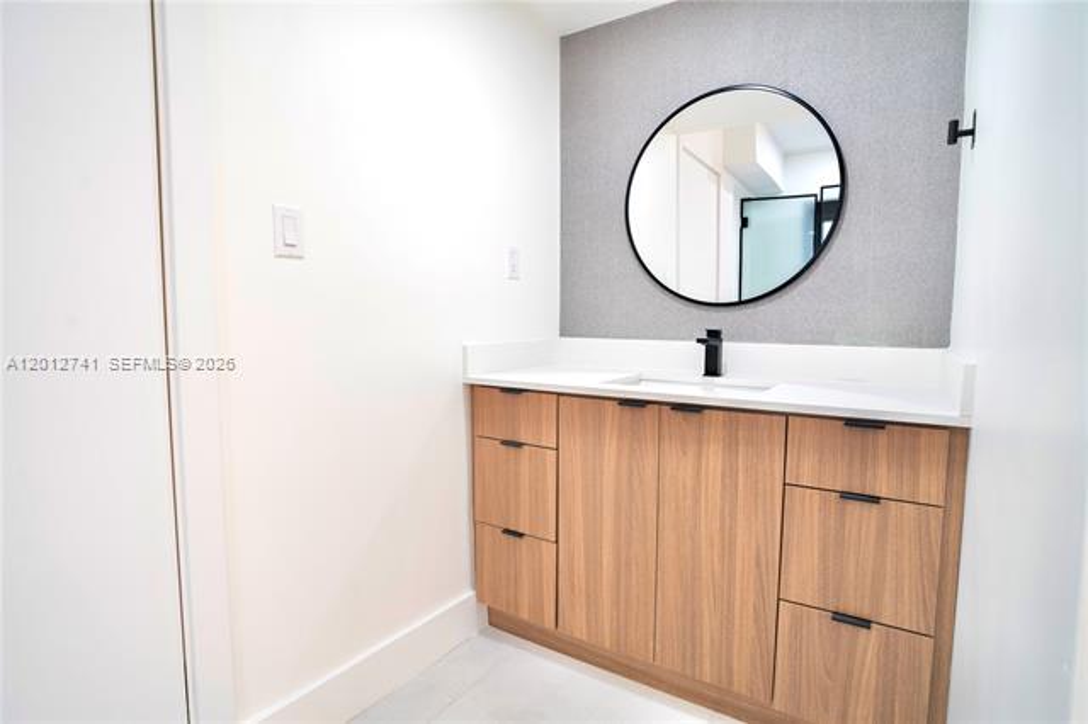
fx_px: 544
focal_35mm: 18
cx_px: 544
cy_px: 362
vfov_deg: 67.3
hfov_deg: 90.0
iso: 800
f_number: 5.6
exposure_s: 1/20
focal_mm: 18
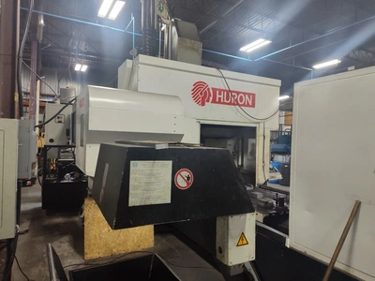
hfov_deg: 73.9
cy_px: 140
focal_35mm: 23
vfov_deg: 58.9
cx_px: 188
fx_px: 249
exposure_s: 1/120
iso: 913
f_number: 1.8
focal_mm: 5.56
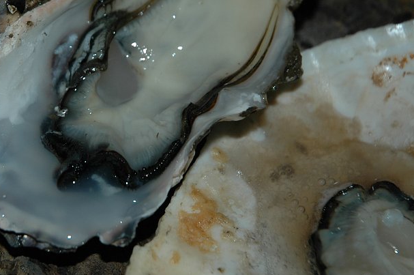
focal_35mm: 157
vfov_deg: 8.7
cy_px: 79
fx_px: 1803
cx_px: 132
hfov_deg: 13.1
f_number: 4.5
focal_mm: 62
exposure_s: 1/500
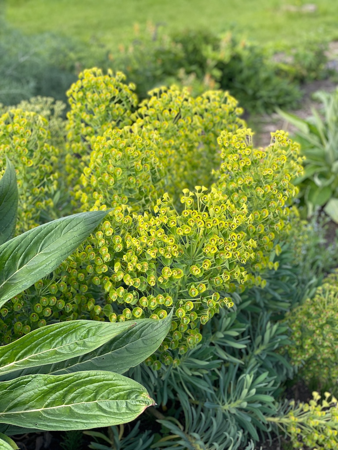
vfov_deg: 36.8
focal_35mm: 52
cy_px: 225
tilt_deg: -25.7
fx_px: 677
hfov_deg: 28.0
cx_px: 169
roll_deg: -0.9
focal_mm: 6
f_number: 2
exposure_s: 1/366
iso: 32
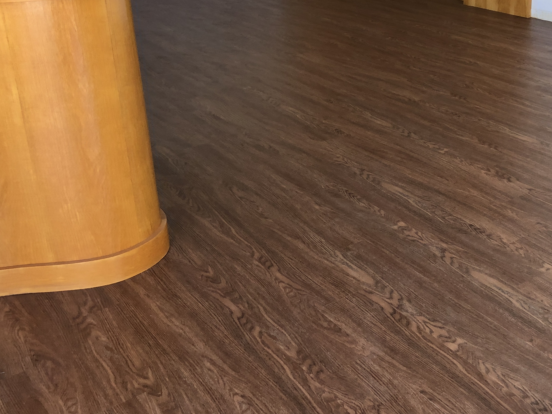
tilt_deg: -19.4
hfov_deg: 39.1
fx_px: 765
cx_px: 380
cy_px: 124
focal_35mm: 48
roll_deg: +0.7
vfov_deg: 30.0
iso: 32
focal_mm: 4
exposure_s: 1/30
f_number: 1.8
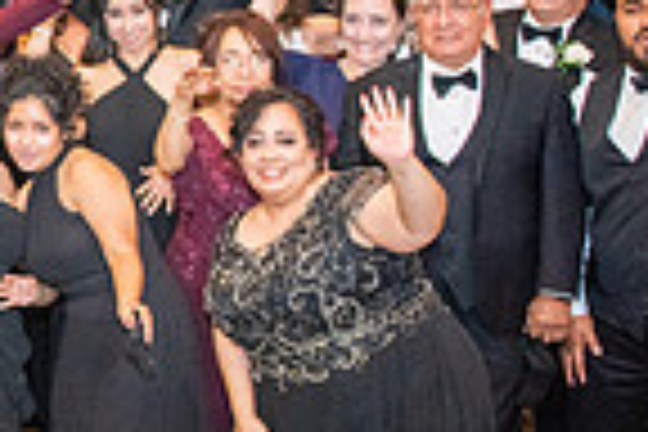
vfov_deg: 14.0
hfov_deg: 17.9
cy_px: 52
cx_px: -428
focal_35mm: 97
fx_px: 1746
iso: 1600
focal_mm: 24
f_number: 2.8
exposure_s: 1/250
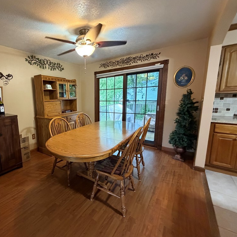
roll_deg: +1.3
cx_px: 80
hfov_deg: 81.3
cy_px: 118
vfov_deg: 84.0
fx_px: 132
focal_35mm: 17
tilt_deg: -9.2
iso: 800
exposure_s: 1/60
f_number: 2.2
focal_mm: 2.22
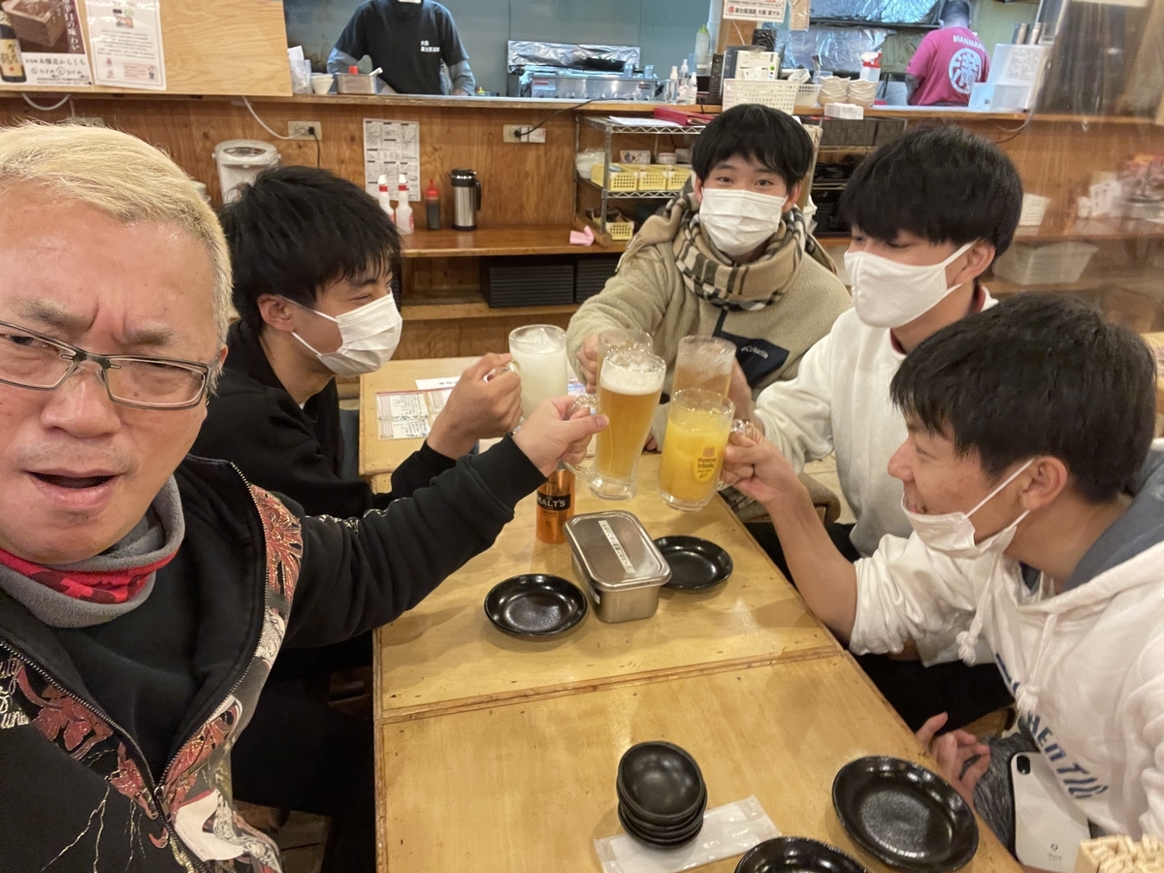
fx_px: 773
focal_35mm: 23
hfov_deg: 73.9
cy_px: 436
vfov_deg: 58.9
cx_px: 582
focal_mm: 2.71
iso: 400
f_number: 2.2
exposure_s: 1/30
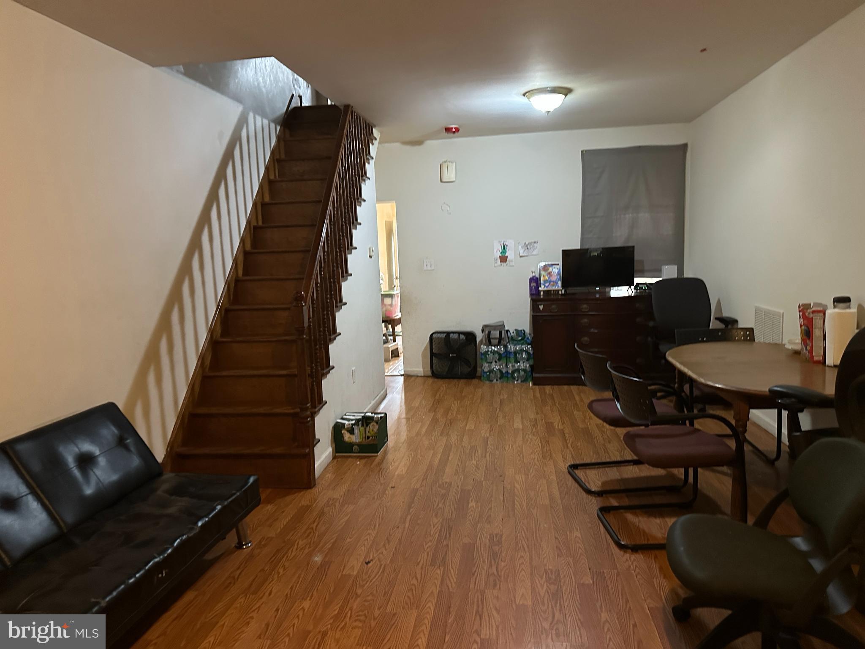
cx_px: 432
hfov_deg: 71.6
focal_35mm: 24
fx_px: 600
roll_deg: +1.7
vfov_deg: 56.8
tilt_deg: -6.0
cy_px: 324
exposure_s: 1/30
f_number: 1.78
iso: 800
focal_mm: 6.86
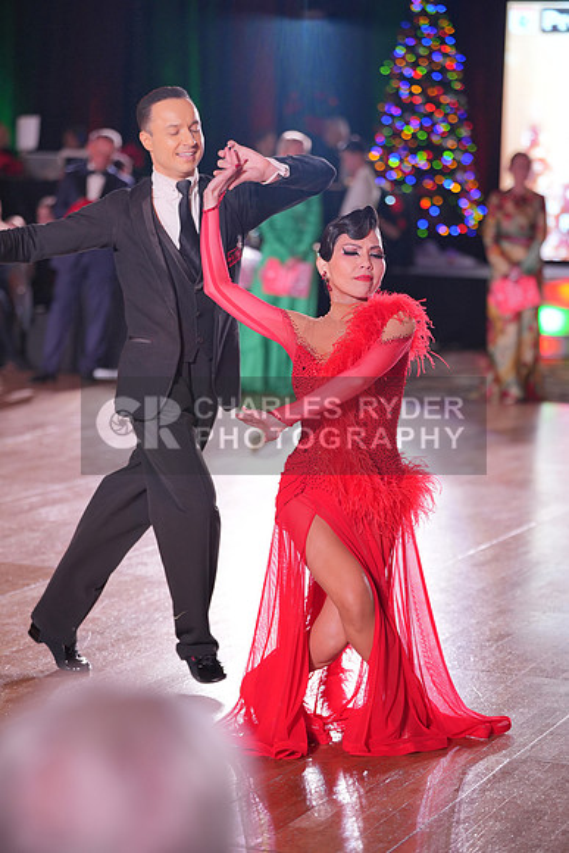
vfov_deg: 19.5
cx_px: 284
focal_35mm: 105
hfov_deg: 13.0
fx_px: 2488
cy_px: 426
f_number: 2.8
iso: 1250
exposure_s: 1/400
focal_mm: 105
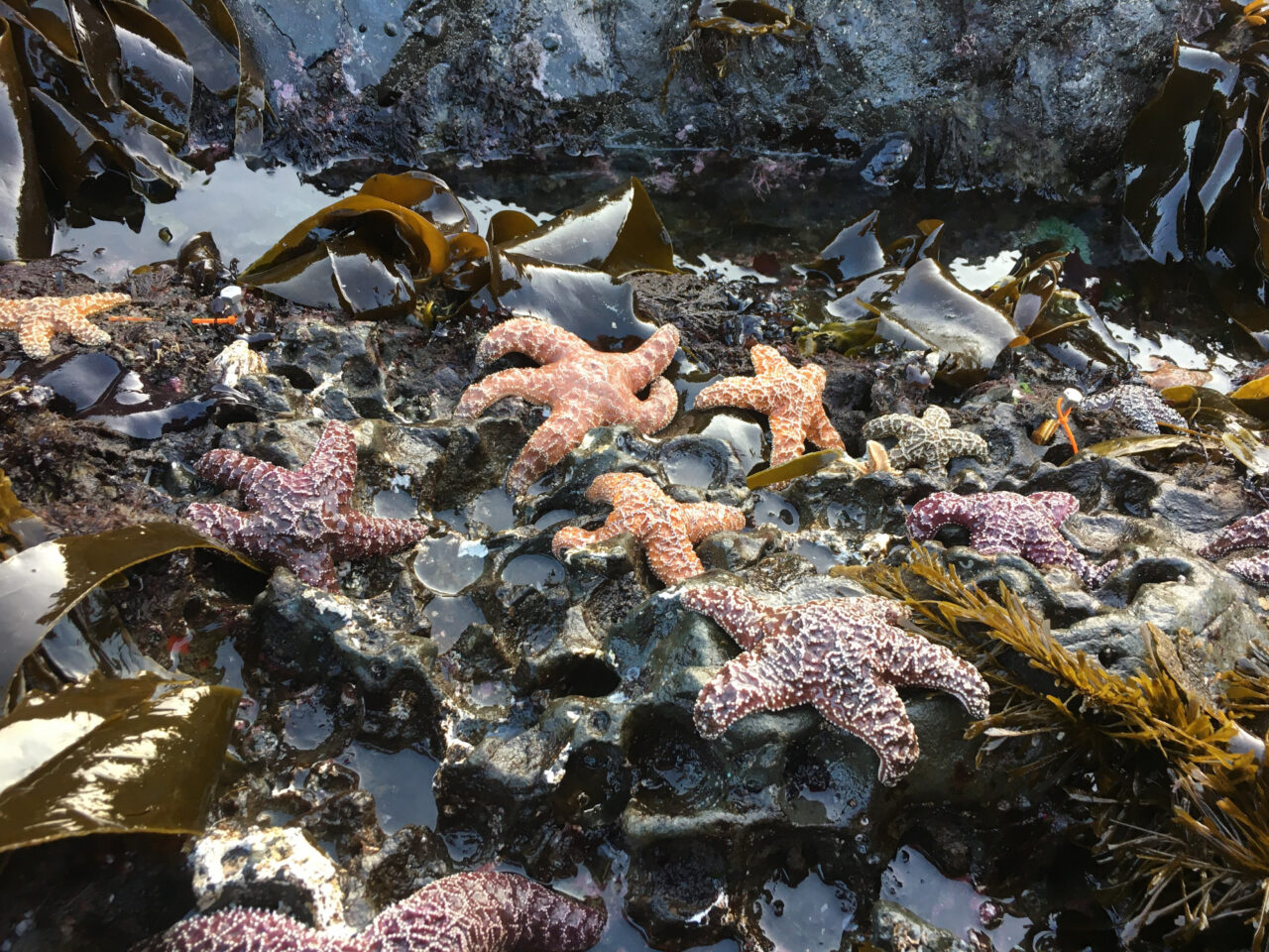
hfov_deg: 61.7
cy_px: 476
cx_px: 634
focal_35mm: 29
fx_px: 1063
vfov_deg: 48.2
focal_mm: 4.15
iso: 25
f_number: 2.2
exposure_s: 1/30
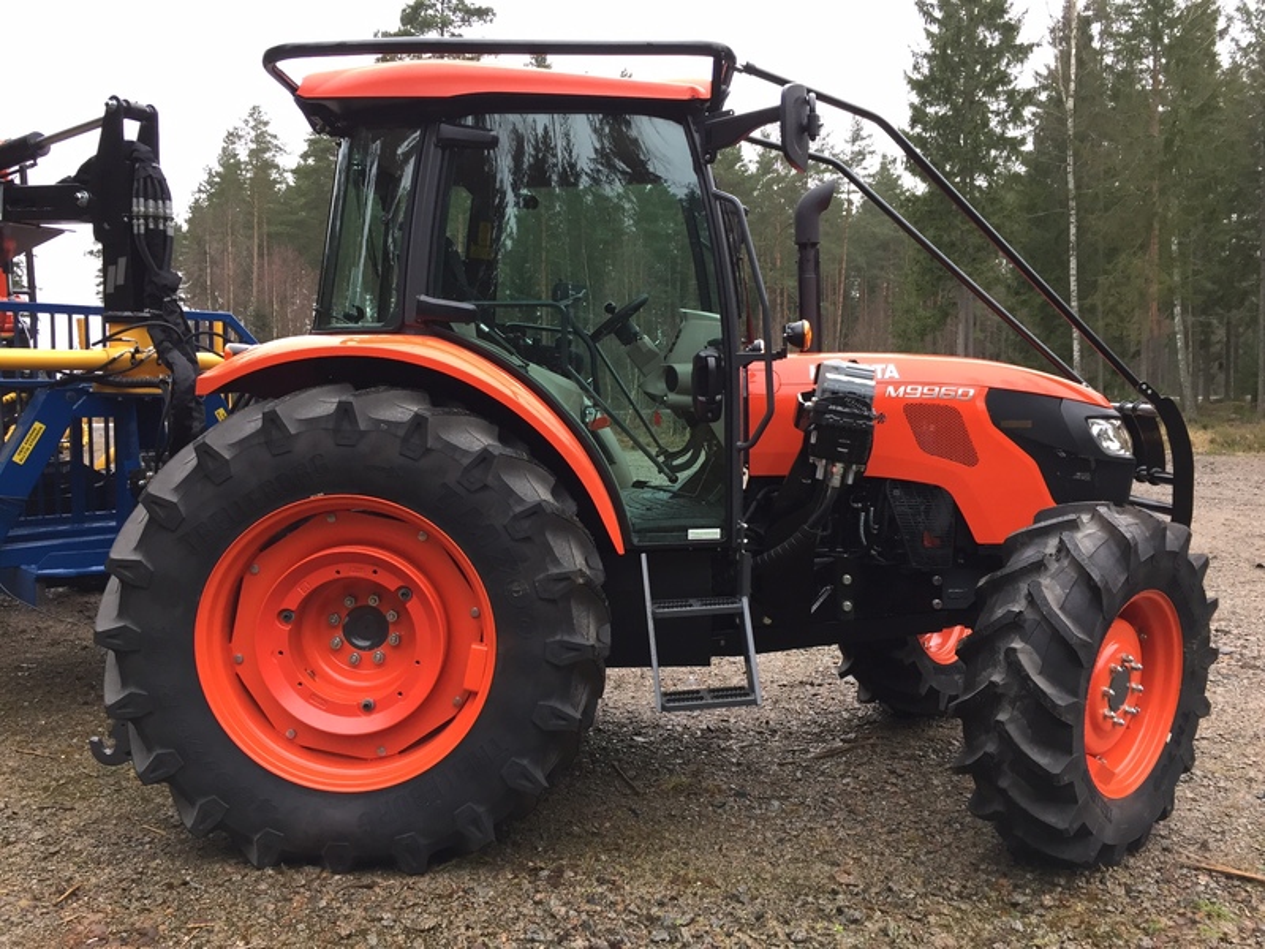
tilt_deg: -3.0
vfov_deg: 48.2
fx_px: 1060
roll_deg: +0.9
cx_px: 632
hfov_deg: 61.7
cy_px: 474
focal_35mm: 29
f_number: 2.2
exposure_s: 1/40
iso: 32
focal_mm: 4.15
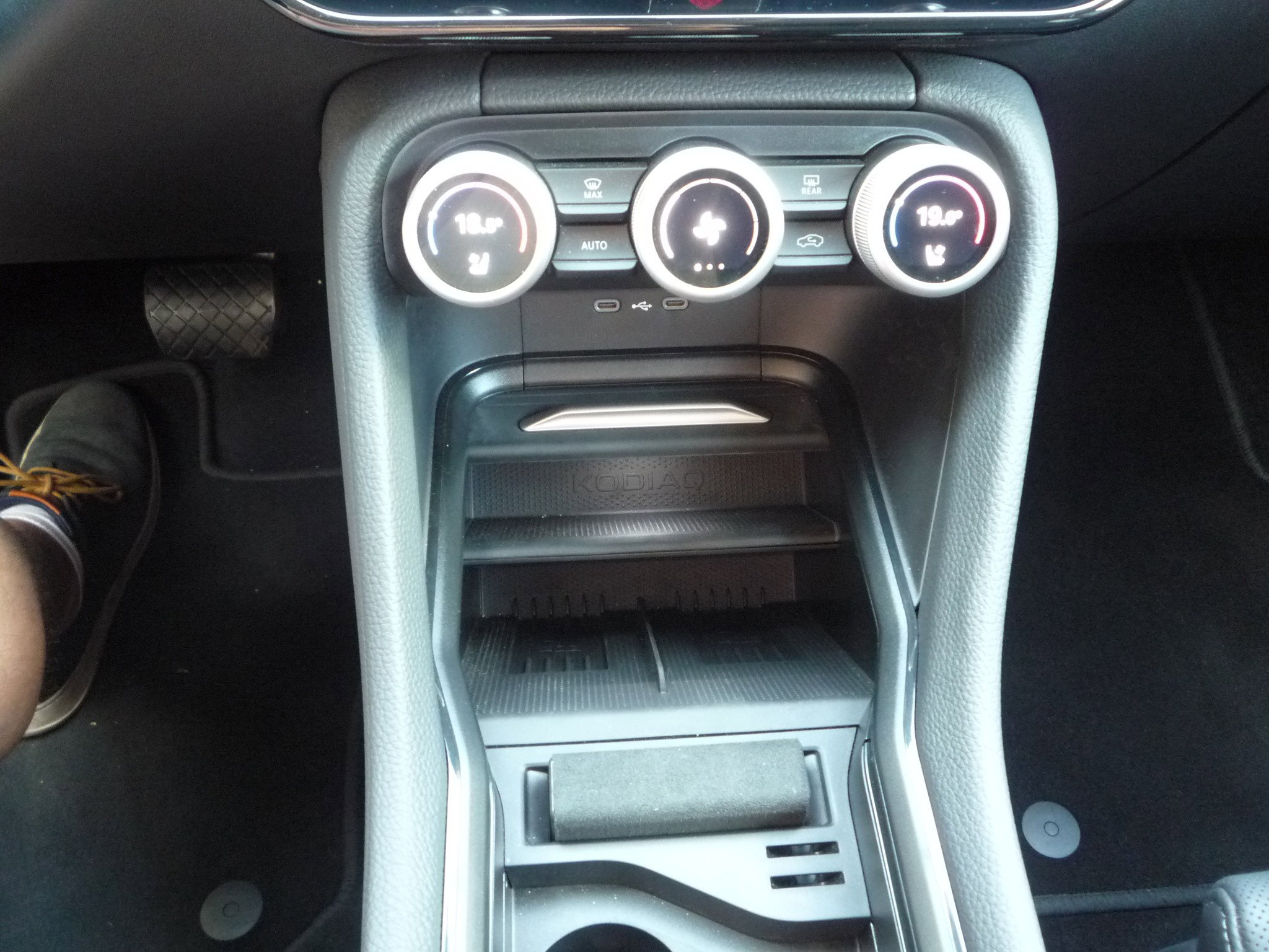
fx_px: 1100
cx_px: 634
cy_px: 476
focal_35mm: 30
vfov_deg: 46.8
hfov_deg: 60.0
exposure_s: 1/10
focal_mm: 5.2
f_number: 3.3
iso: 400
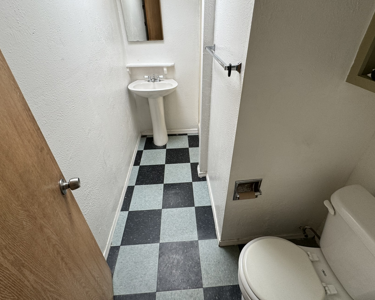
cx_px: 190
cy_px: 127
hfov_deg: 89.6
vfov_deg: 76.5
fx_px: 189
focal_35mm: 17
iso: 80
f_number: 2.2
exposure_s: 1/99
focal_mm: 2.22
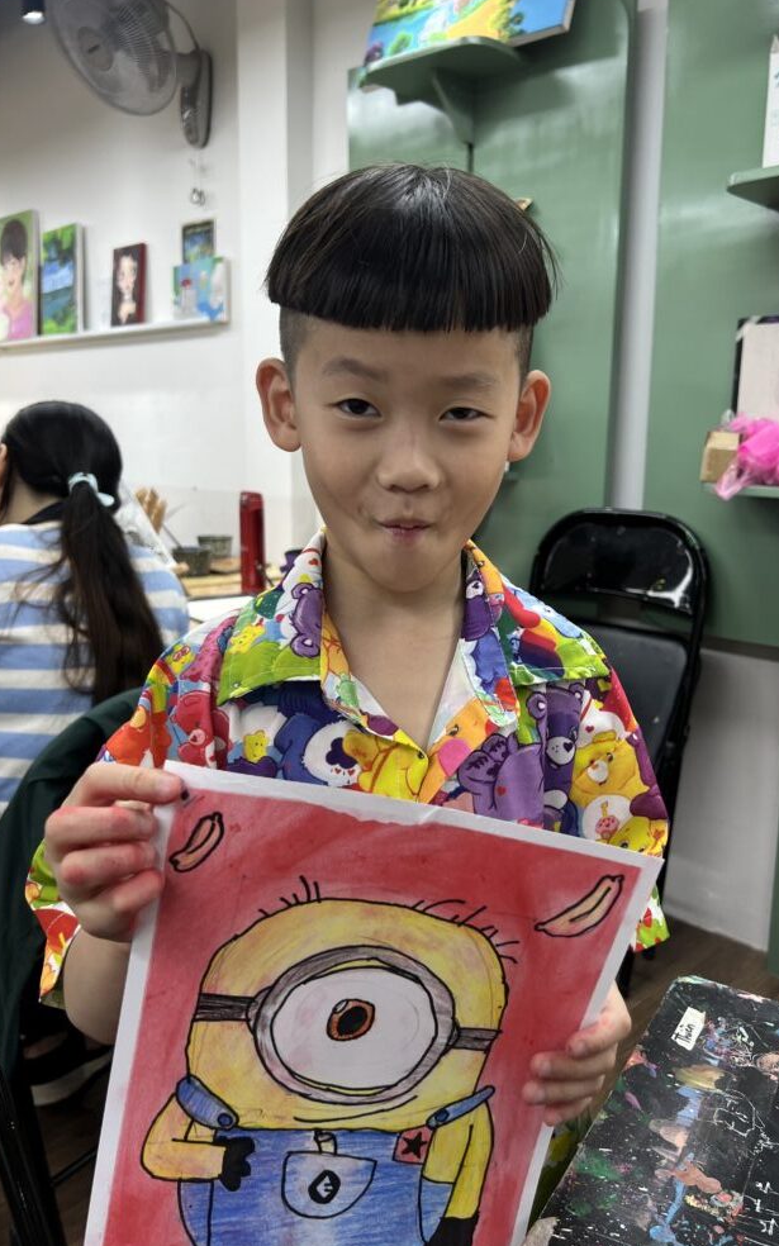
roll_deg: +0.4
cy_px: 619
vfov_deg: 66.5
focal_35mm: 28
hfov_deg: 44.5
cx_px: 422
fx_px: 951
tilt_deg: -10.6
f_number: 1.5
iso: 32
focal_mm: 5.7
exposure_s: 1/117
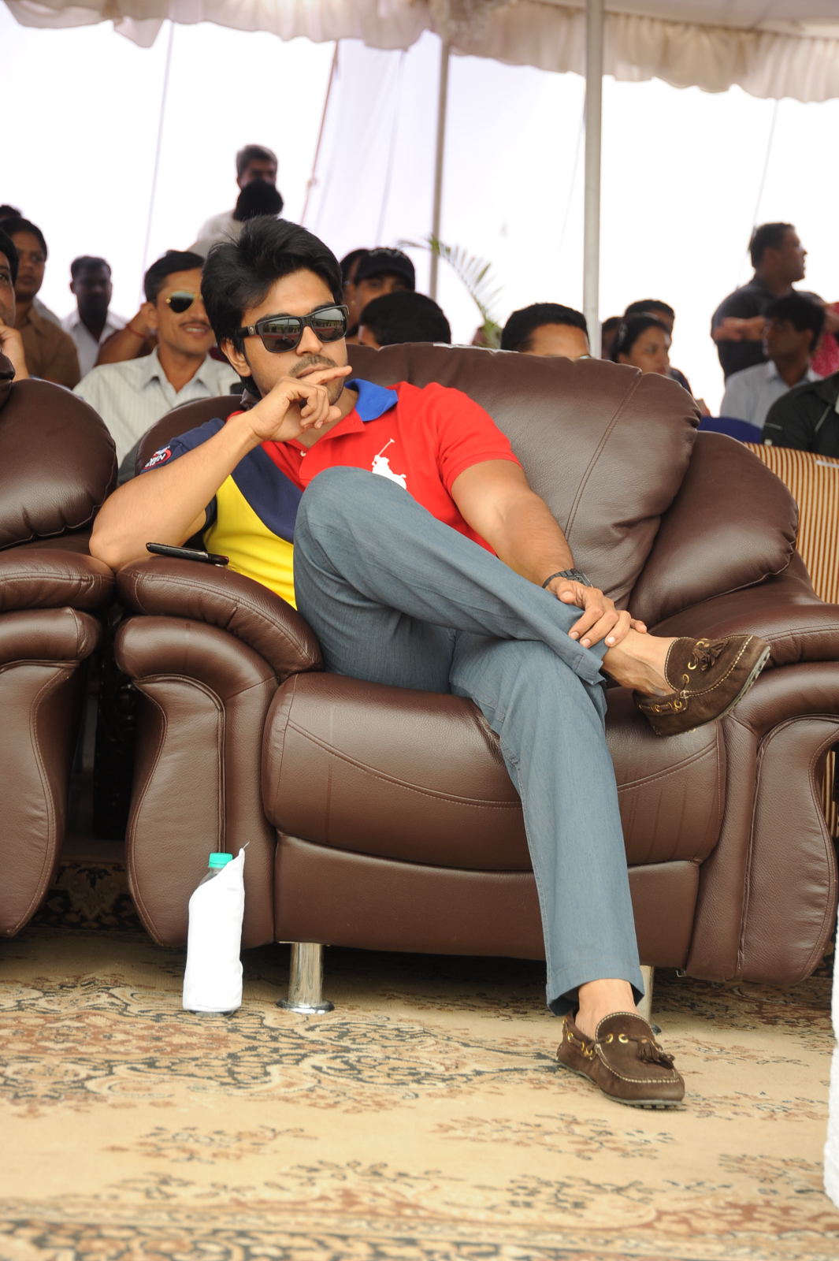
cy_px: 630
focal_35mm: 90
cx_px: 420
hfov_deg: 15.2
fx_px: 3149
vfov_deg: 22.6
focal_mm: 90
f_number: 6.3
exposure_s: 1/125
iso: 500
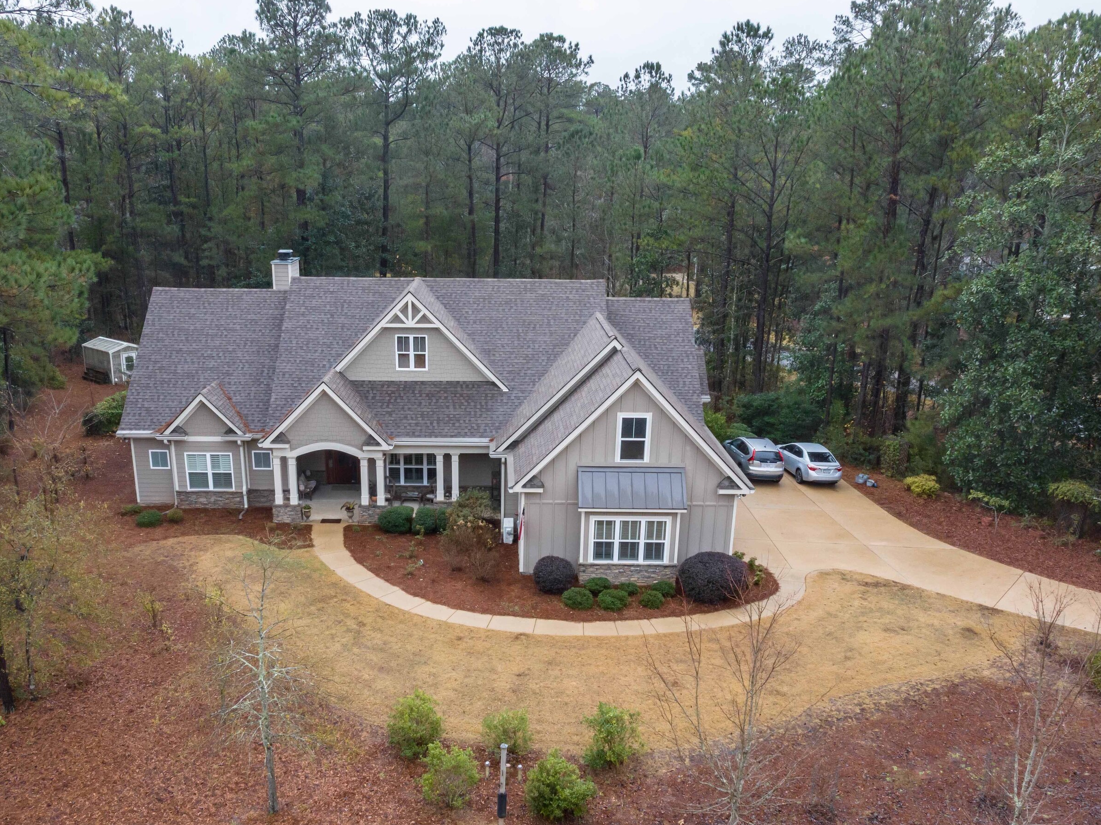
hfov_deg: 58.3
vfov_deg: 45.0
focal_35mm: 31
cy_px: 521
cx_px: 502
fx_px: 985
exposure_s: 1/200
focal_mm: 12.29
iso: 200
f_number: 10
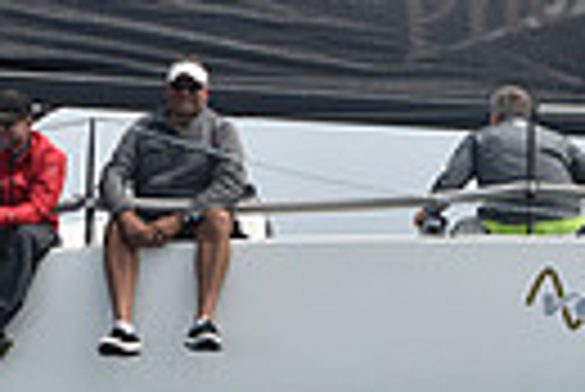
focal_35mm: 312
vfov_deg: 4.4
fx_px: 5076
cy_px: 241
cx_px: 166
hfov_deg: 6.6
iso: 250
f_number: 10
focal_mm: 70
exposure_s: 1/800
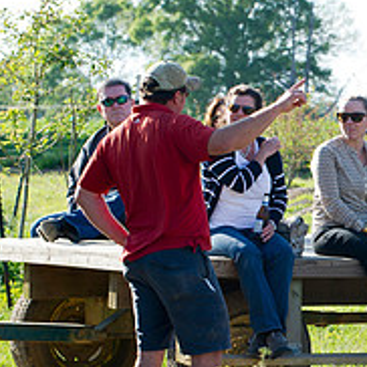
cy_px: 278
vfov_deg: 5.4
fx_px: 3886
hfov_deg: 5.4
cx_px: 425
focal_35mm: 324
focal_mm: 120
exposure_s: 1/250
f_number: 5.6
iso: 320
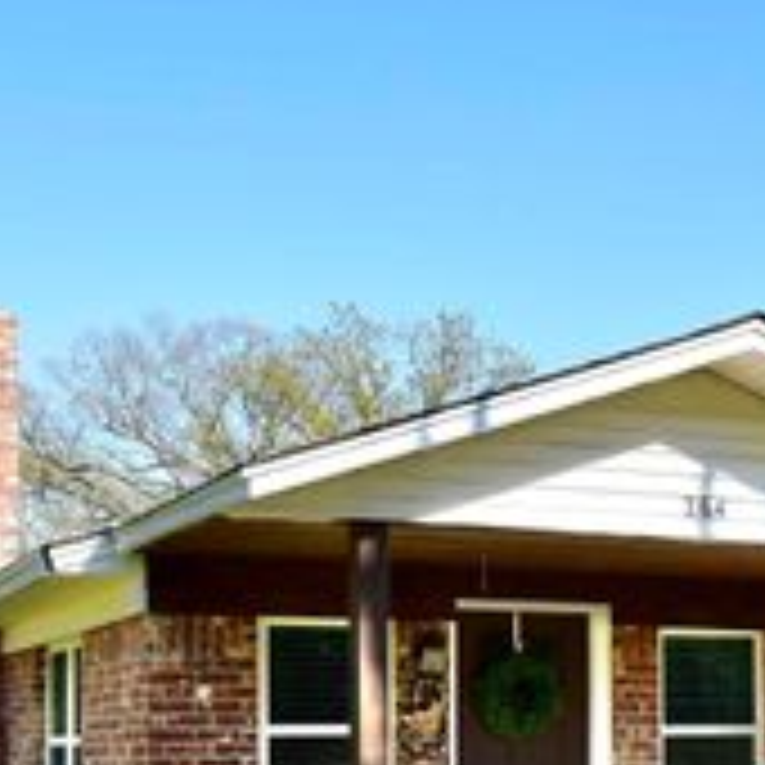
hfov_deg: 22.6
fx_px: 1875
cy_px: 619
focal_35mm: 75
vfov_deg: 22.7
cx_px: 652
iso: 400
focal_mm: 20
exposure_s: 1/500
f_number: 11
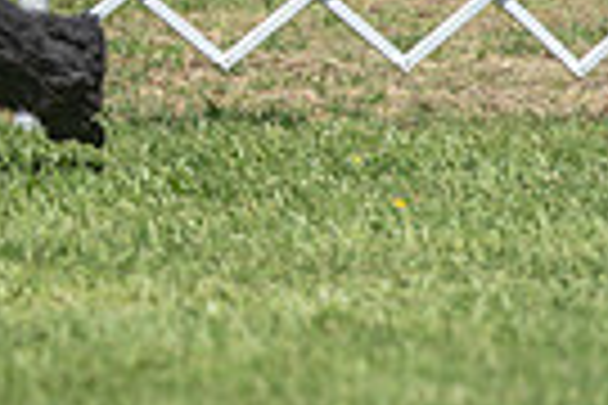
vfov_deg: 2.0
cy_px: -151
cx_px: -293
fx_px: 11636
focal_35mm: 689
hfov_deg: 3.0
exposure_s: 1/1000
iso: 250
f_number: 5
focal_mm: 160
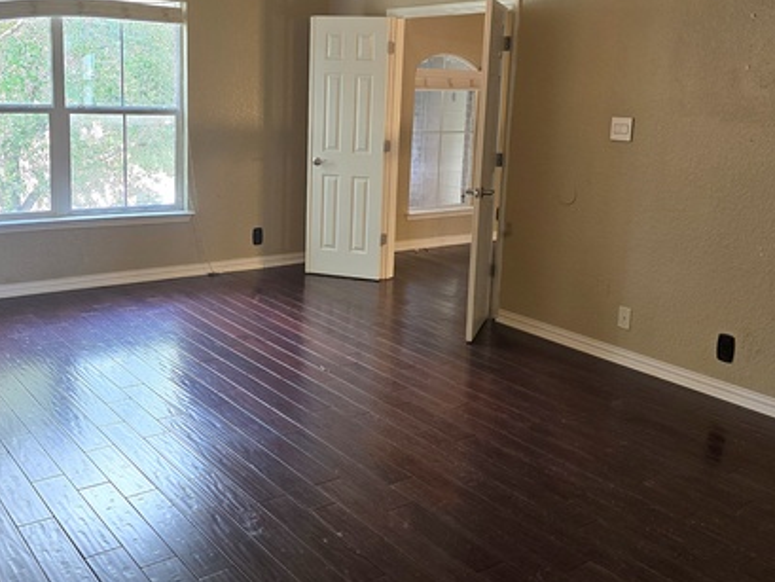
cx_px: 385
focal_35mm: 36
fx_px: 806
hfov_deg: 51.3
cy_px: 212
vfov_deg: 39.4
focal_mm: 6.3
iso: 200
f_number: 1.7
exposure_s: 1/120
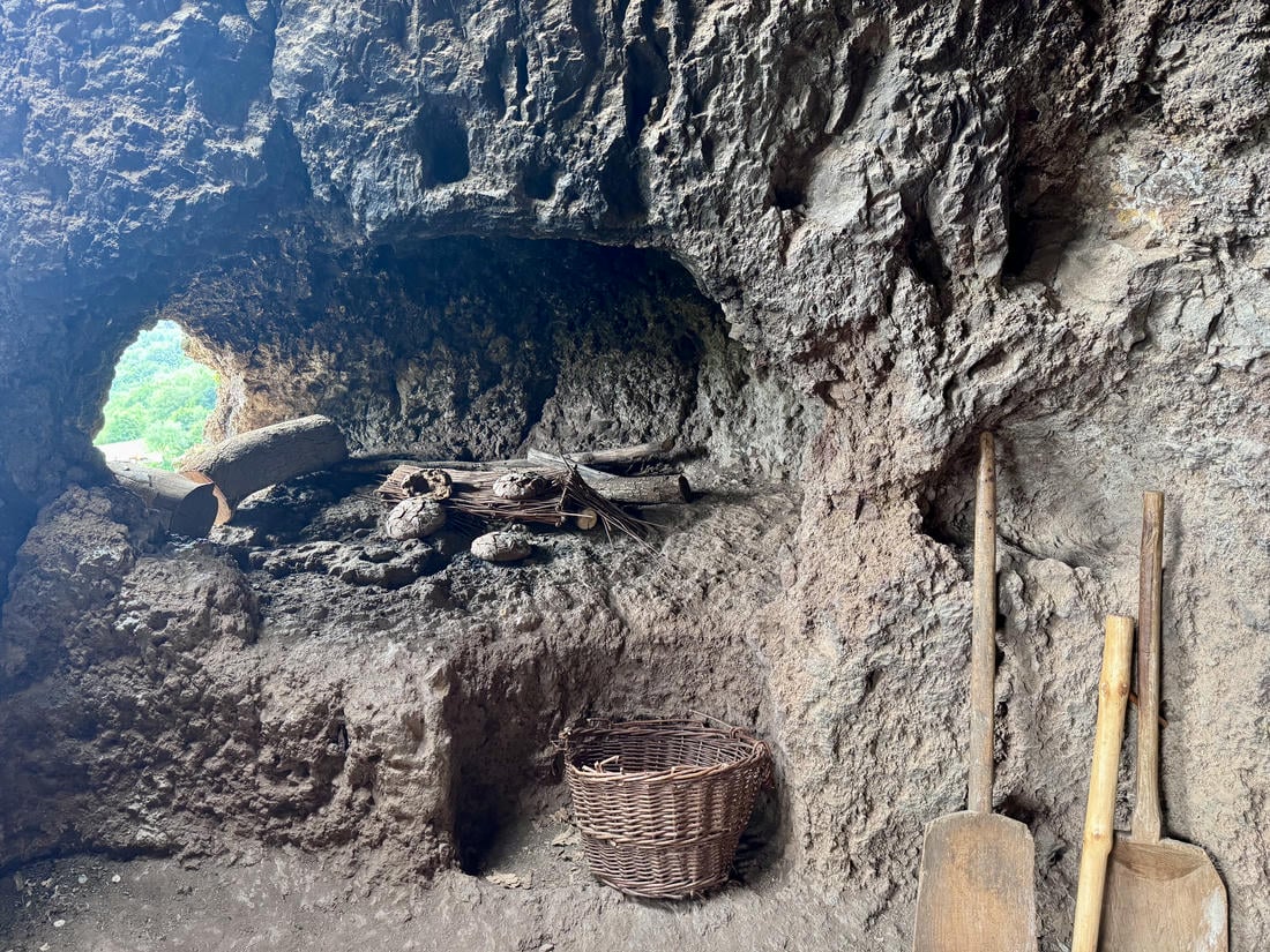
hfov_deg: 71.6
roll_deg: -1.4
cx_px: 635
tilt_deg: -11.5
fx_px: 881
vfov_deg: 56.8
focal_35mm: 24
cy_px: 476
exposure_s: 1/60
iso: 320
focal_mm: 6.76
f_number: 1.78
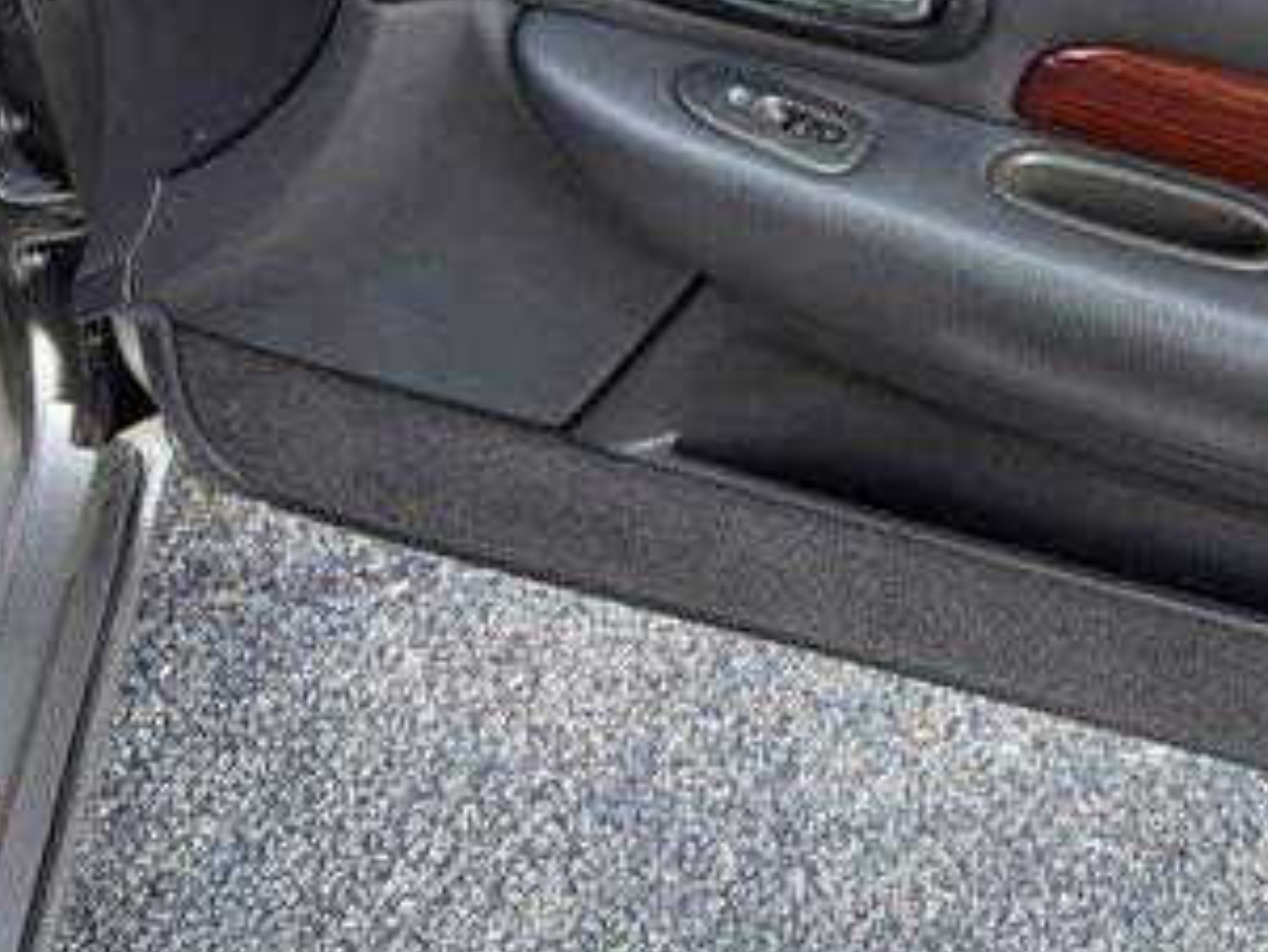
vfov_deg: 27.6
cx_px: 1053
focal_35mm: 51
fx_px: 1869
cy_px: 101
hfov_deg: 36.0
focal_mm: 6.76
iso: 80
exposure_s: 1/282
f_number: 1.78
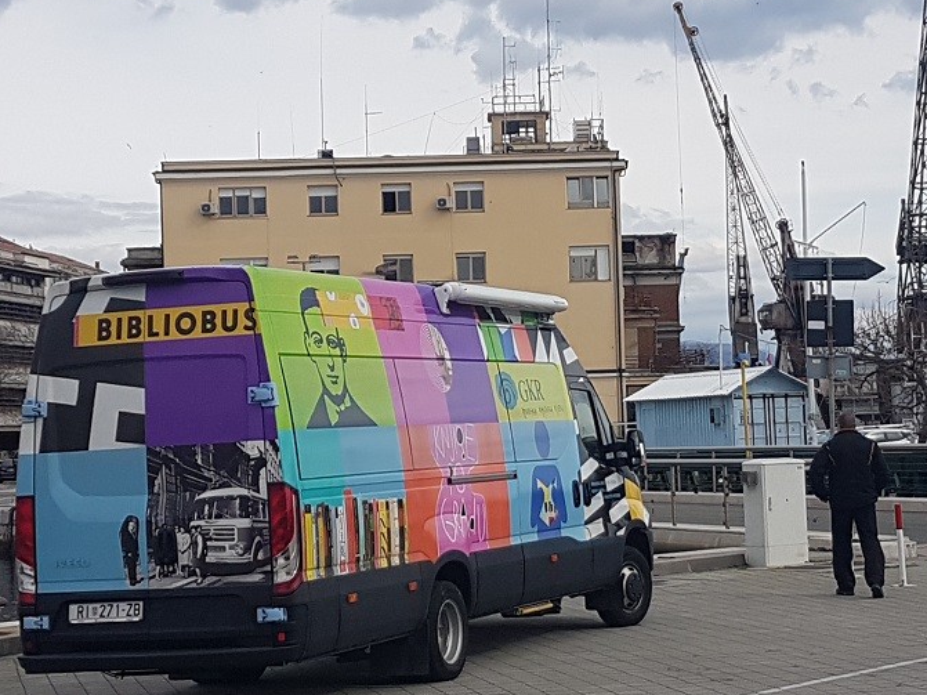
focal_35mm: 31
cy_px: 308
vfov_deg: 45.4
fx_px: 830
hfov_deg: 57.9
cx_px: 551
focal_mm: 4.2
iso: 40
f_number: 1.7
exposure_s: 1/2816
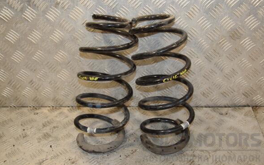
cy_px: 80
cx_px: 134
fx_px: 338
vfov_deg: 27.4
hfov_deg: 42.6
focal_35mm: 47
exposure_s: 1/200
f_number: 6.3
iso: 800
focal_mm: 30
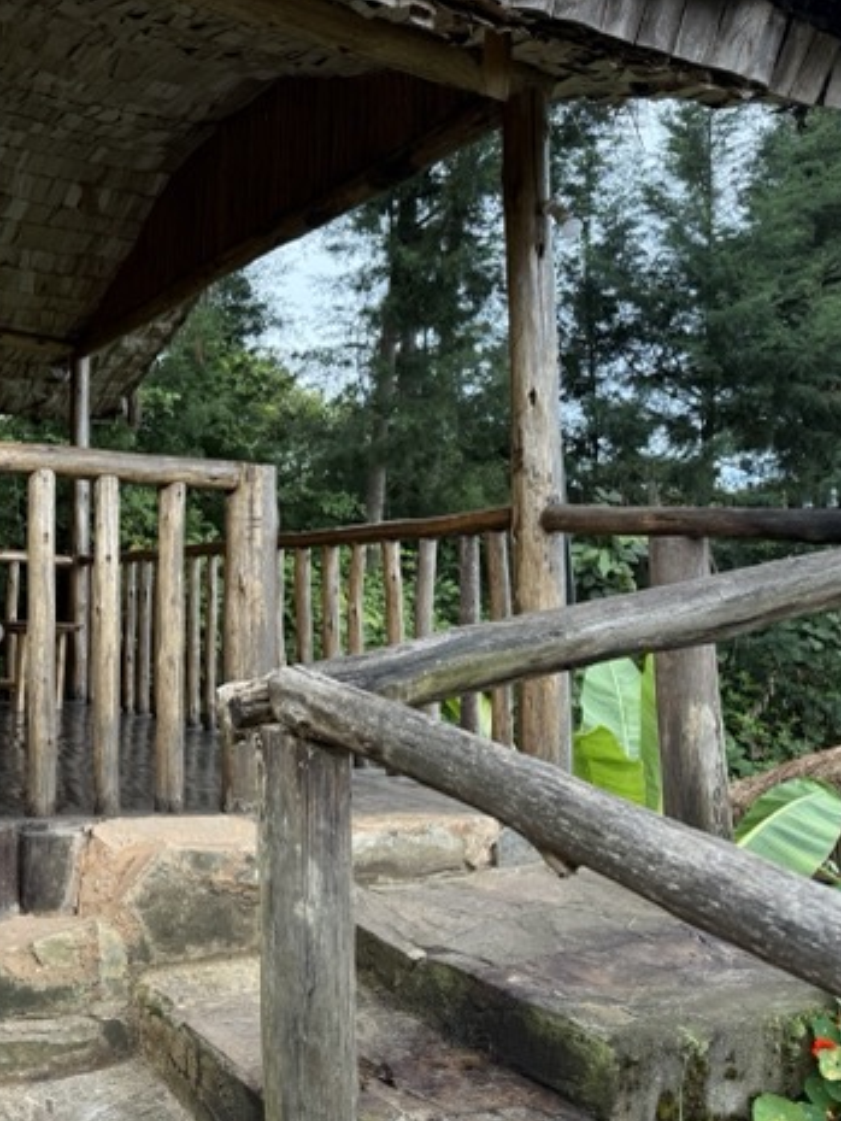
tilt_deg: +3.2
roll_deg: -0.5
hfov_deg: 40.4
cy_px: 545
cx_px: 118
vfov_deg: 55.3
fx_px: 1068
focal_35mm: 33
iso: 80
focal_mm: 6.76
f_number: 1.78
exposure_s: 1/532
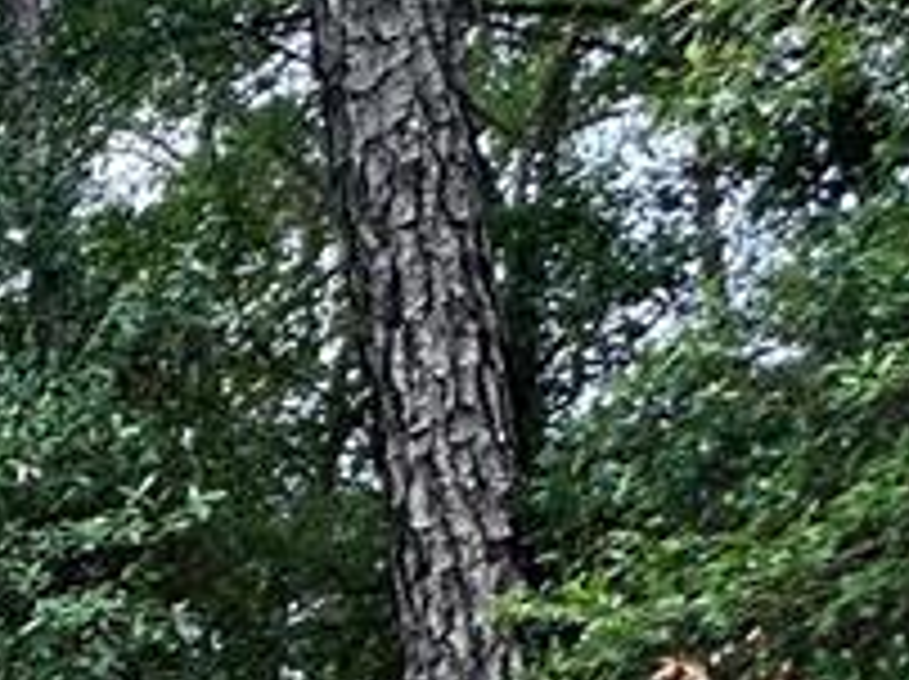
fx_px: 1862
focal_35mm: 71
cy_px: 1428
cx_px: -1116
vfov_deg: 15.6
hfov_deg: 16.5
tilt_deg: +3.2
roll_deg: +3.9
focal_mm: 2.22
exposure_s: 1/192
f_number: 2.2
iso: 40
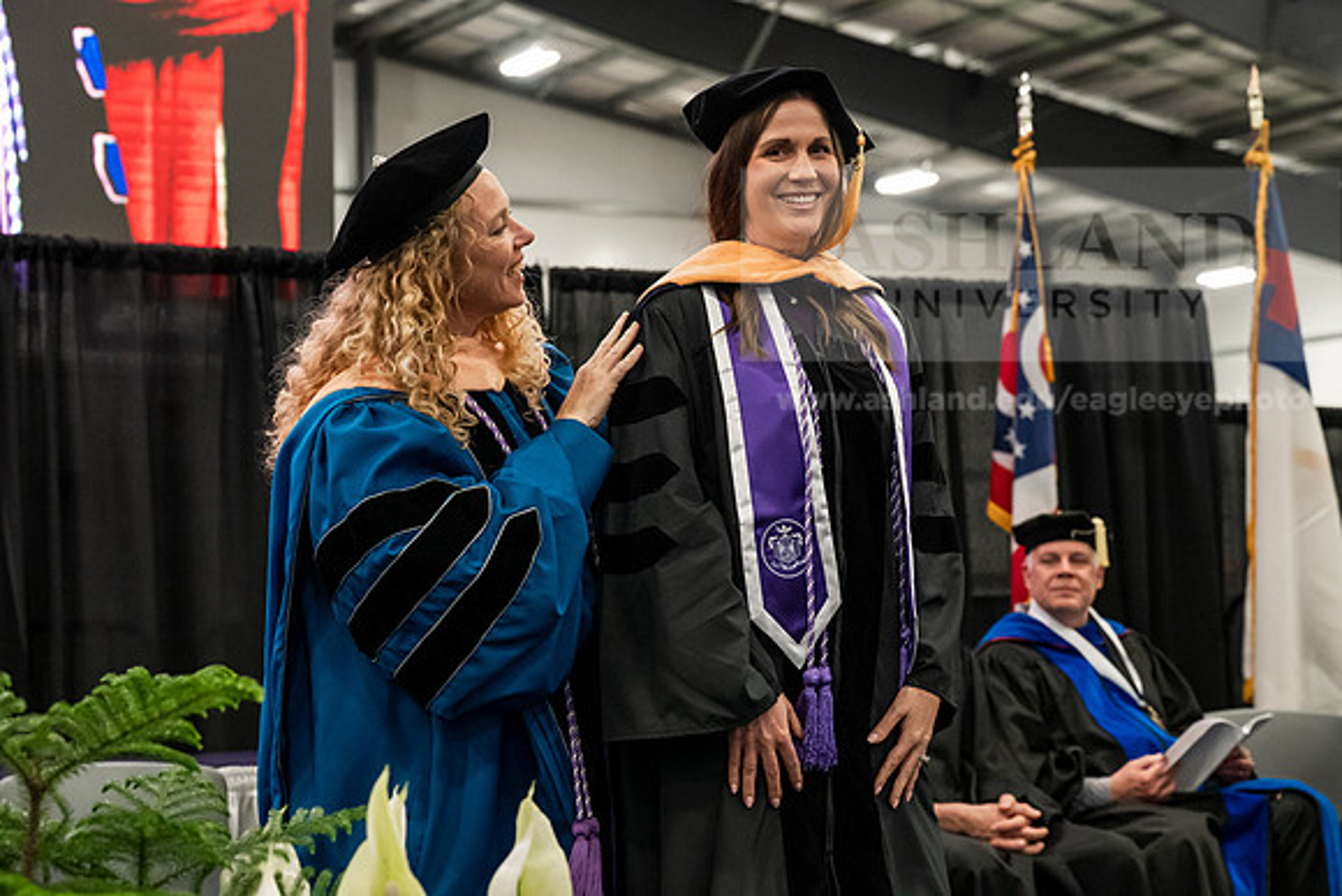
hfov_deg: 28.8
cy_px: 448
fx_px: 2610
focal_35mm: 70
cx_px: 671
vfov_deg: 19.5
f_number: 5
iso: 6400
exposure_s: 1/250
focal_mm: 70
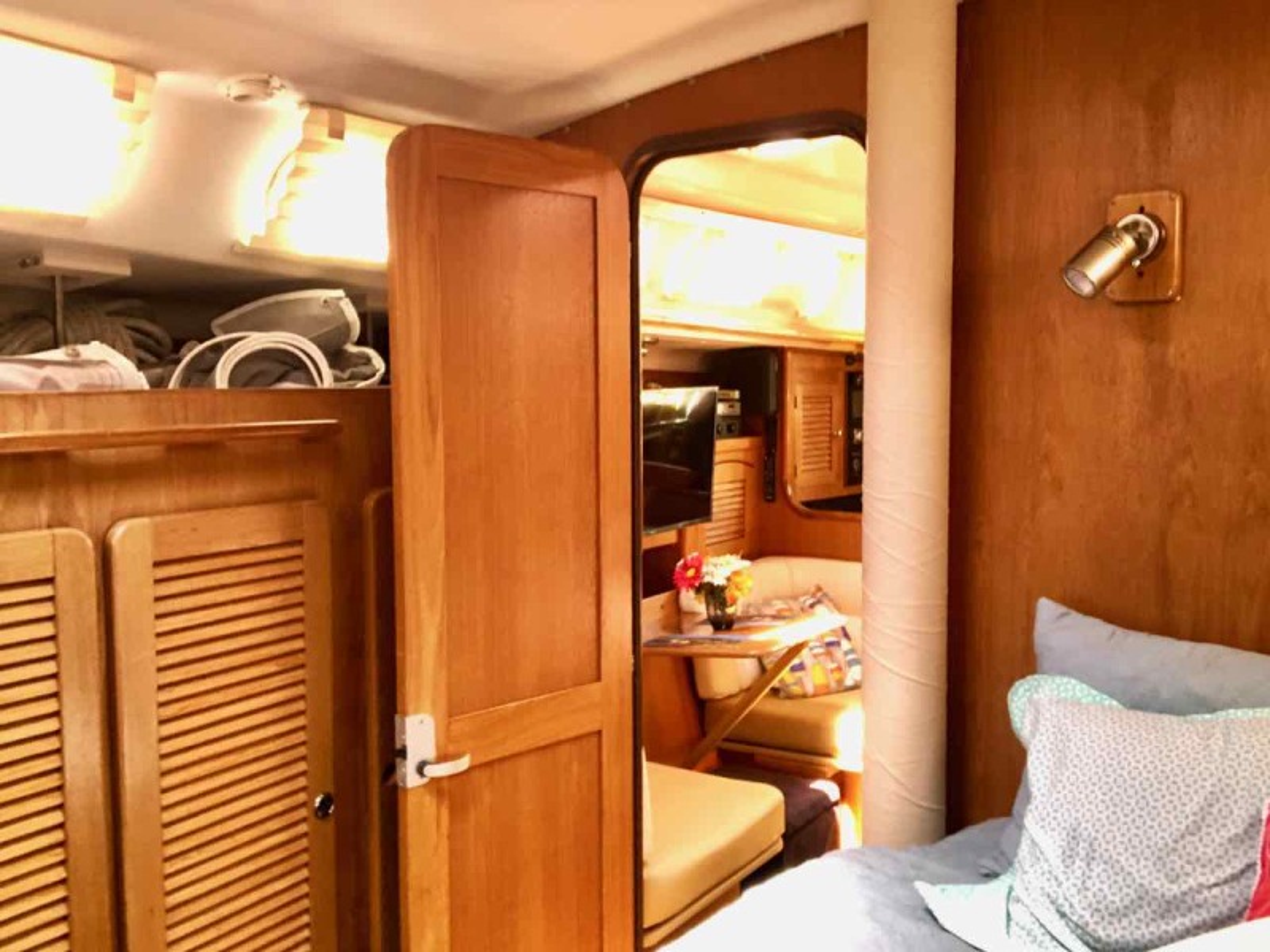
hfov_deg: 56.8
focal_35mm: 32
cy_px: 476
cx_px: 635
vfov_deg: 44.2
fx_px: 1174
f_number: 2.2
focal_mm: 2.87
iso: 200
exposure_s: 1/60
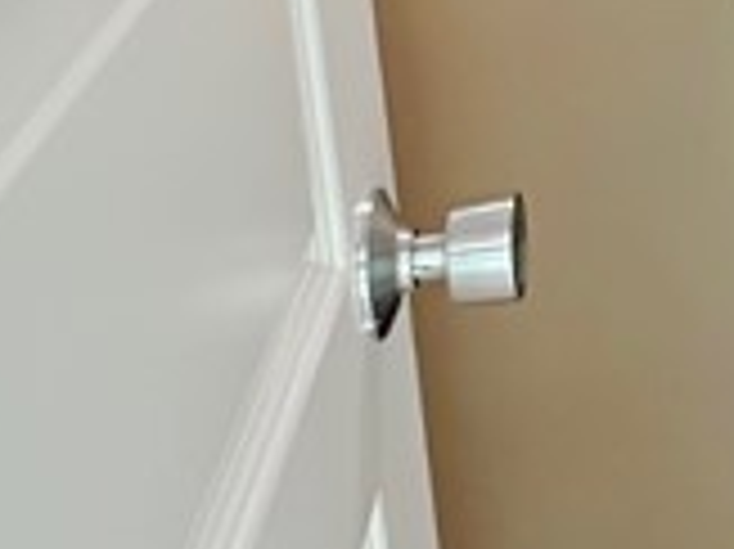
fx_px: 1865
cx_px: 1261
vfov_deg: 15.3
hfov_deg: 18.3
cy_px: -315
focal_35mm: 88
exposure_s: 1/120
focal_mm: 2.22
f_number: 2.2
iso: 320
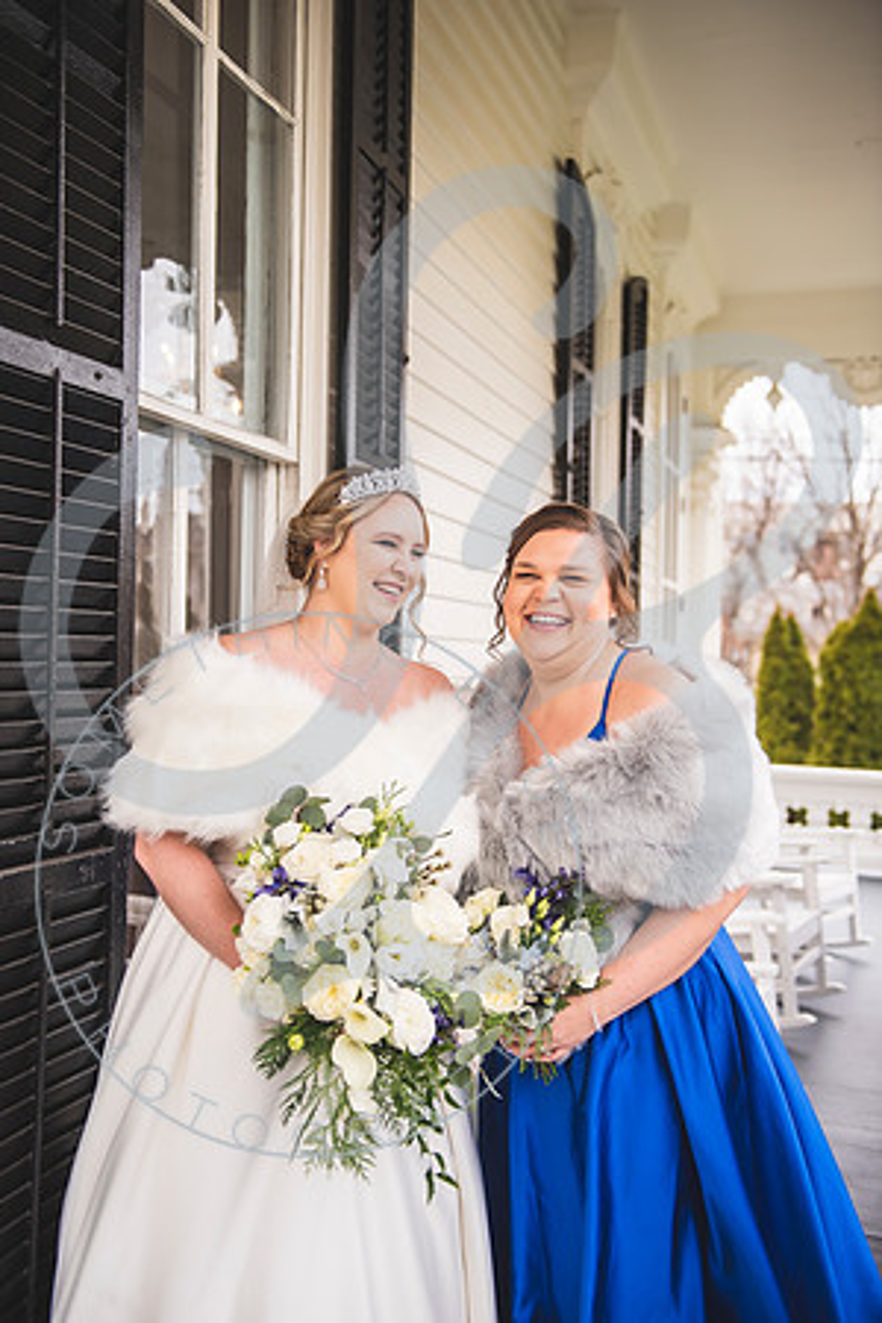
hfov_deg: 37.9
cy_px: 662
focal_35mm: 35
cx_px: 441
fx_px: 1286
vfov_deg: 54.4
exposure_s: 1/250
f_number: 2.8
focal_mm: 35
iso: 100
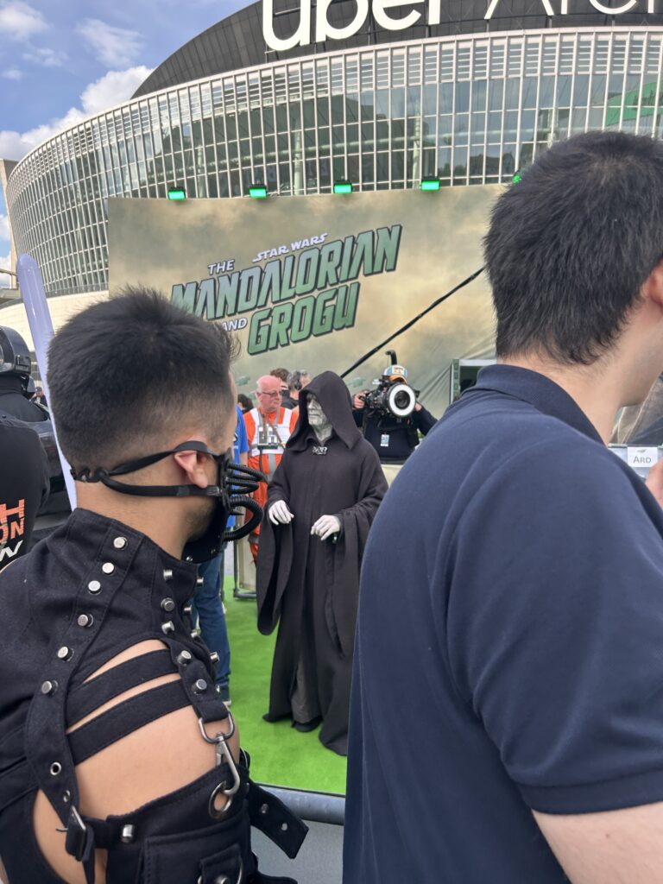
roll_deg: -2.2
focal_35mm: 26
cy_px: 442
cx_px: 332
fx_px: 664
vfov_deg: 67.3
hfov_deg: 53.1
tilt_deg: -3.6
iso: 50
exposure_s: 1/833
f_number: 1.5
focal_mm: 5.7
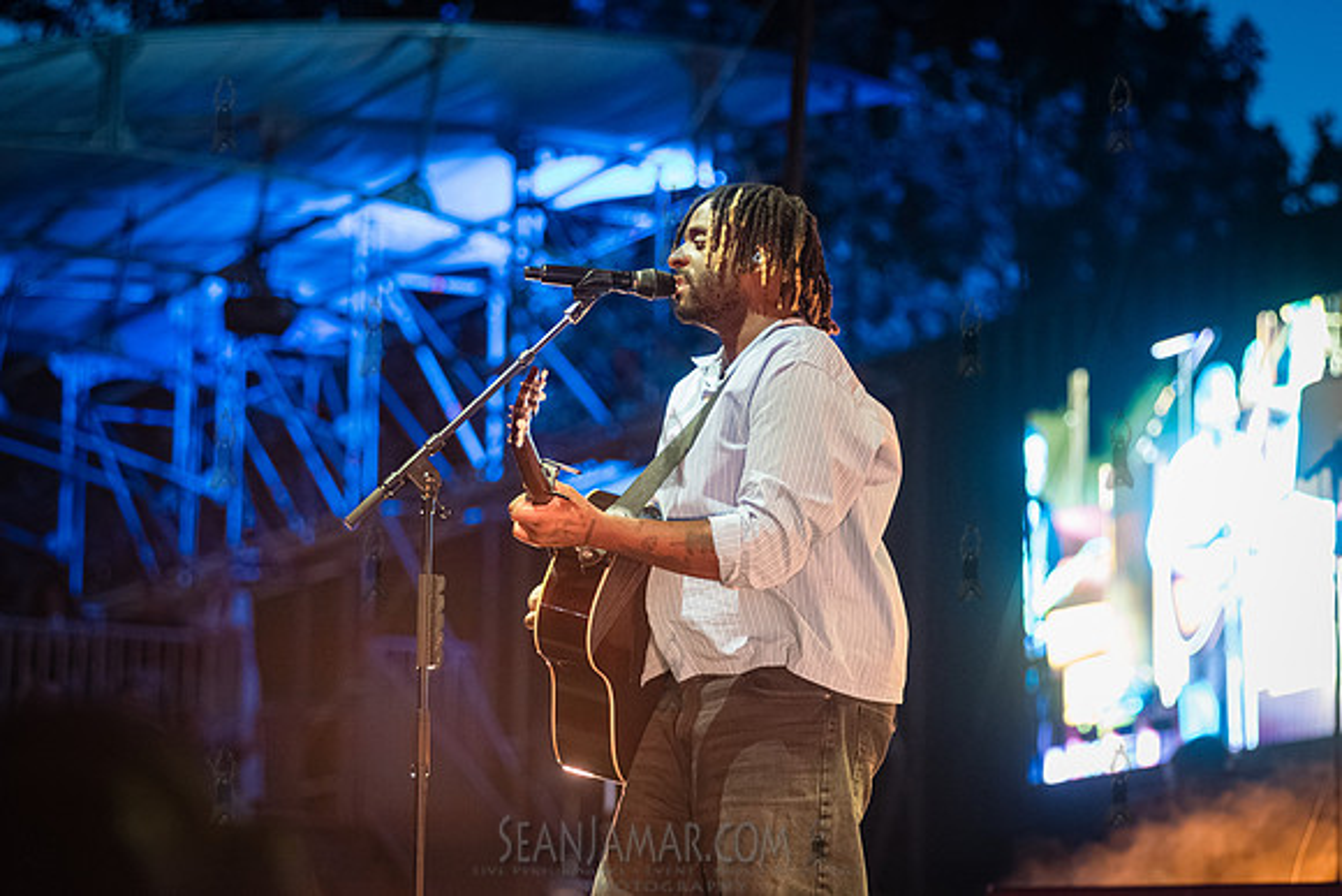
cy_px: 382
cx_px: 707
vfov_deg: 10.6
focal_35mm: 130
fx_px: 4833
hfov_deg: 15.8
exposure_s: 1/320
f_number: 2.8
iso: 5000
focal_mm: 112
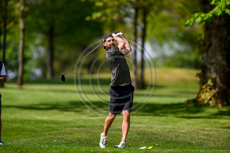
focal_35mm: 400
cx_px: 115
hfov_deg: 5.2
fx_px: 2556
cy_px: 76
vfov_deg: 3.4
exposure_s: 1/5000
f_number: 3.5
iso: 500
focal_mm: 400
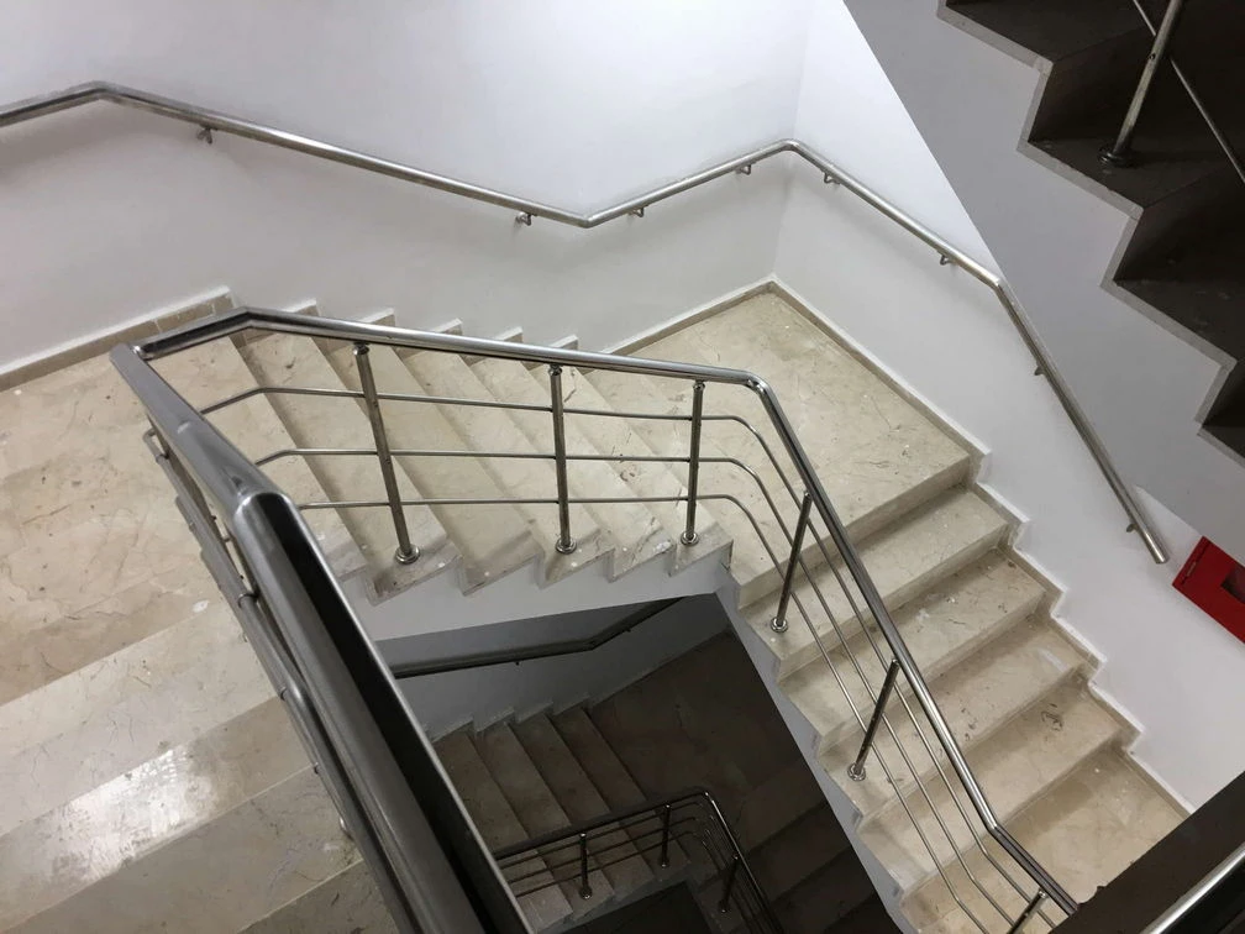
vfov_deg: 48.2
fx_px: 1043
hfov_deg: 61.7
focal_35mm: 29
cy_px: 467
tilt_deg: -46.8
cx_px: 622
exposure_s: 1/33
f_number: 2.2
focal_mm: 4.15
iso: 32
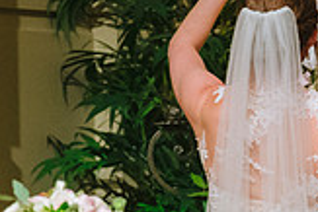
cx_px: 382
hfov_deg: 2.2
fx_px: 8311
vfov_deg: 1.5
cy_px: -25
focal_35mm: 940
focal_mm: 200
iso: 1600
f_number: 2.8
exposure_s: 1/160
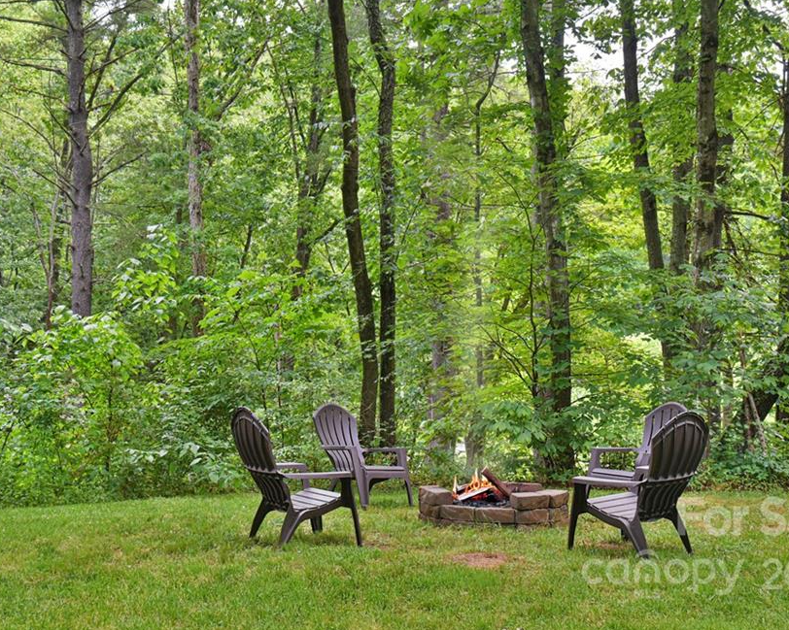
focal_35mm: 45
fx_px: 1050
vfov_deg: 33.4
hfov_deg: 41.2
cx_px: 375
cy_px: 306
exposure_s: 1/125
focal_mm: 38
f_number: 5.6
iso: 1600
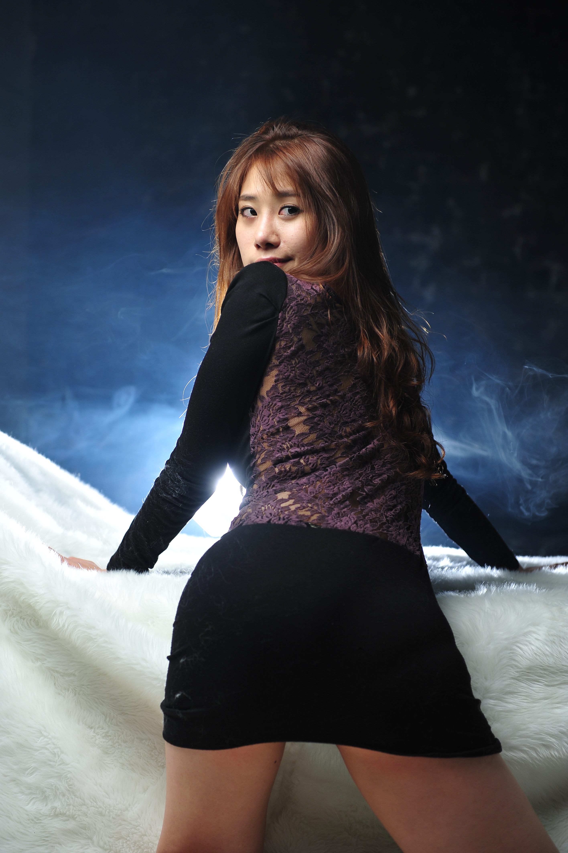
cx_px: 284
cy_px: 426
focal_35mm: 60
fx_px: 1422
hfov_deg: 22.6
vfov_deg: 33.4
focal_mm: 60
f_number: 3.2
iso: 320
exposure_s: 1/125
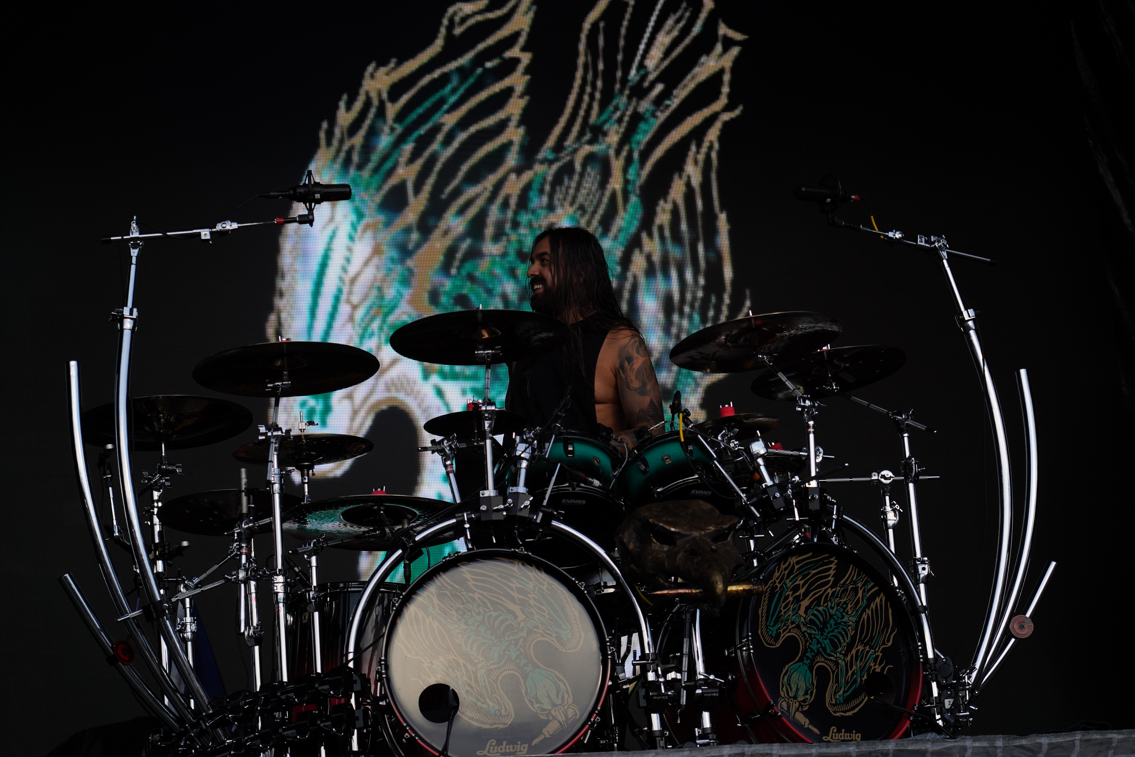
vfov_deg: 13.0
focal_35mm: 105
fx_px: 3310
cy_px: 378
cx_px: 568
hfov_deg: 19.5
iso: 100
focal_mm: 105
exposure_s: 1/160
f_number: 4.5
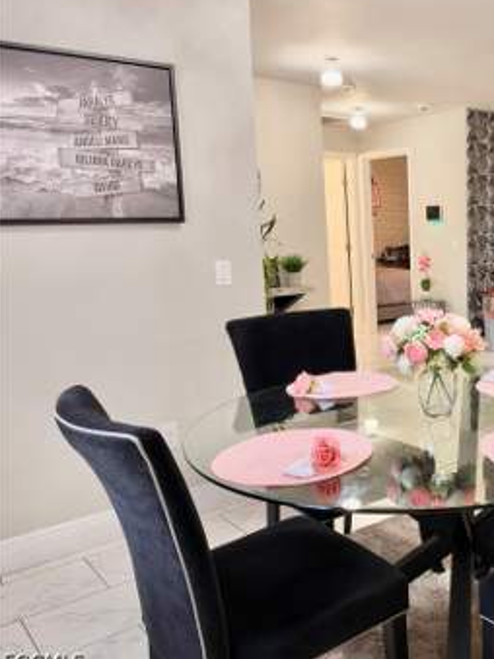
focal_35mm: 34
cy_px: 327
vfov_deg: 54.0
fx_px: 647
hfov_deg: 38.3
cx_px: 465
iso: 200
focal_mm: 6.93
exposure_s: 1/60
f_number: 1.8
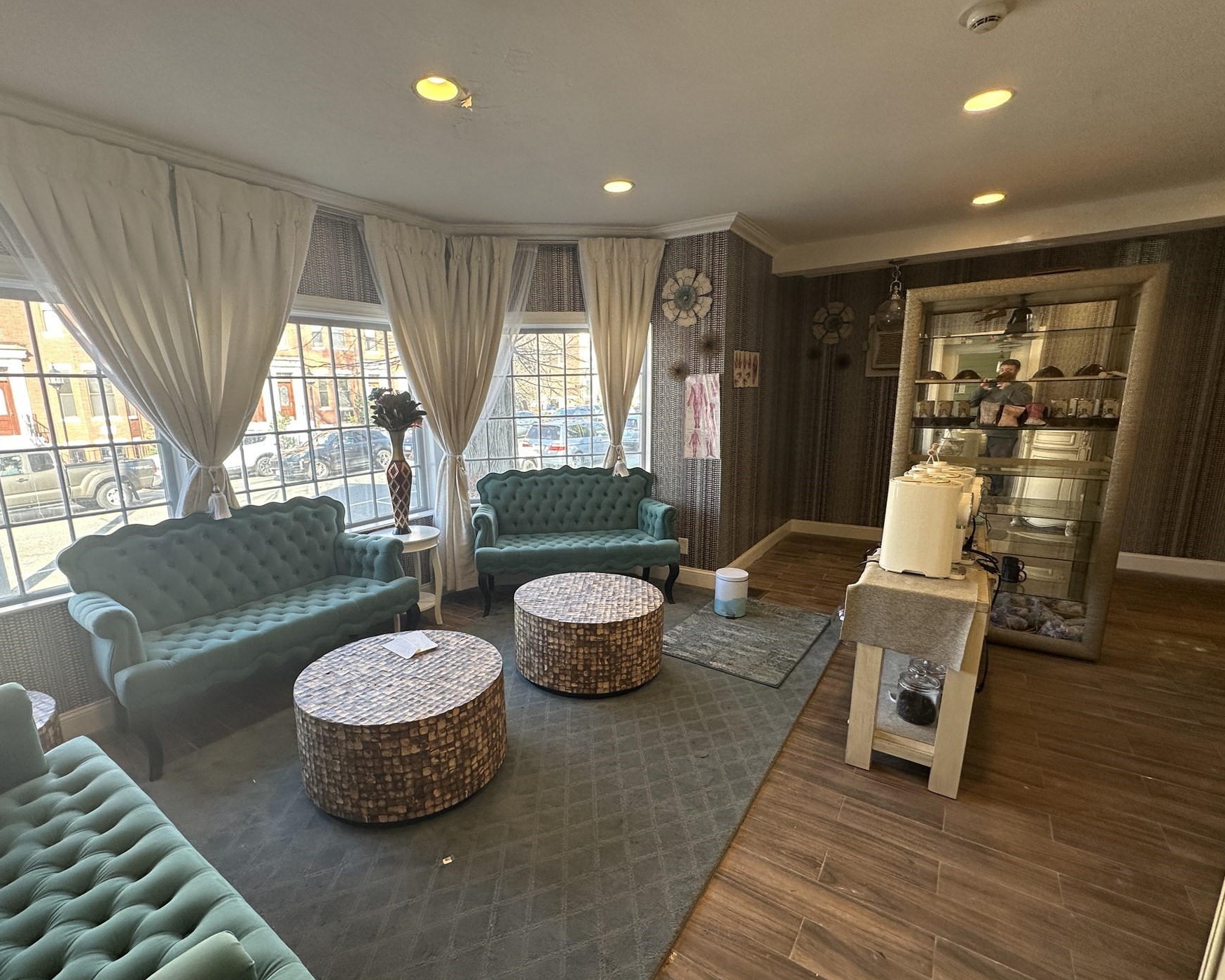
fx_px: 580
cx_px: 562
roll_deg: +1.0
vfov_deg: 80.3
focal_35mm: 16
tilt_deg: -11.8
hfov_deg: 92.9
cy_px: 513
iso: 125
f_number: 2.2
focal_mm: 2.22
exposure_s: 1/120
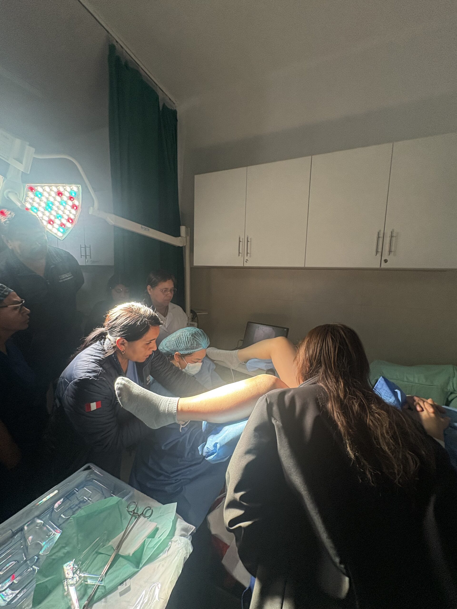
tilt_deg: -8.7
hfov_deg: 85.7
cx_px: 228
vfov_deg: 102.1
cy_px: 304
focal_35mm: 14
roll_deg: -2.6
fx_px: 246
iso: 250
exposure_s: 1/56
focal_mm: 2.22
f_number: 2.2
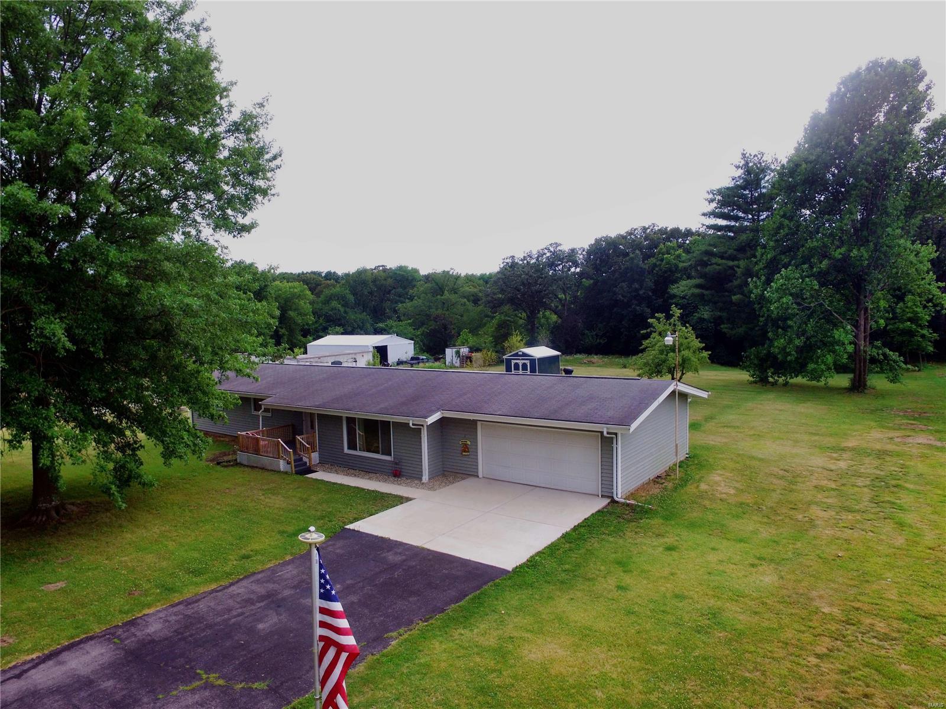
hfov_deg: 81.7
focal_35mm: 20
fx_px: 547
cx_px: 473
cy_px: 354
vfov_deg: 66.0
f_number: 2.8
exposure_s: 1/298
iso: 100
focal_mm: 3.61
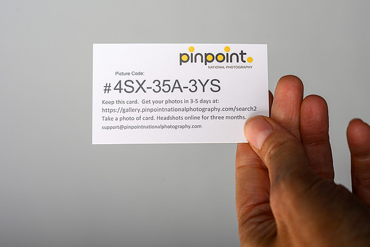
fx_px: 680
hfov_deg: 30.4
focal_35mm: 66
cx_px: 185
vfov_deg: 20.5
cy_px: 84
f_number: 6.3
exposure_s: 1/200
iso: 200
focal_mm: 50
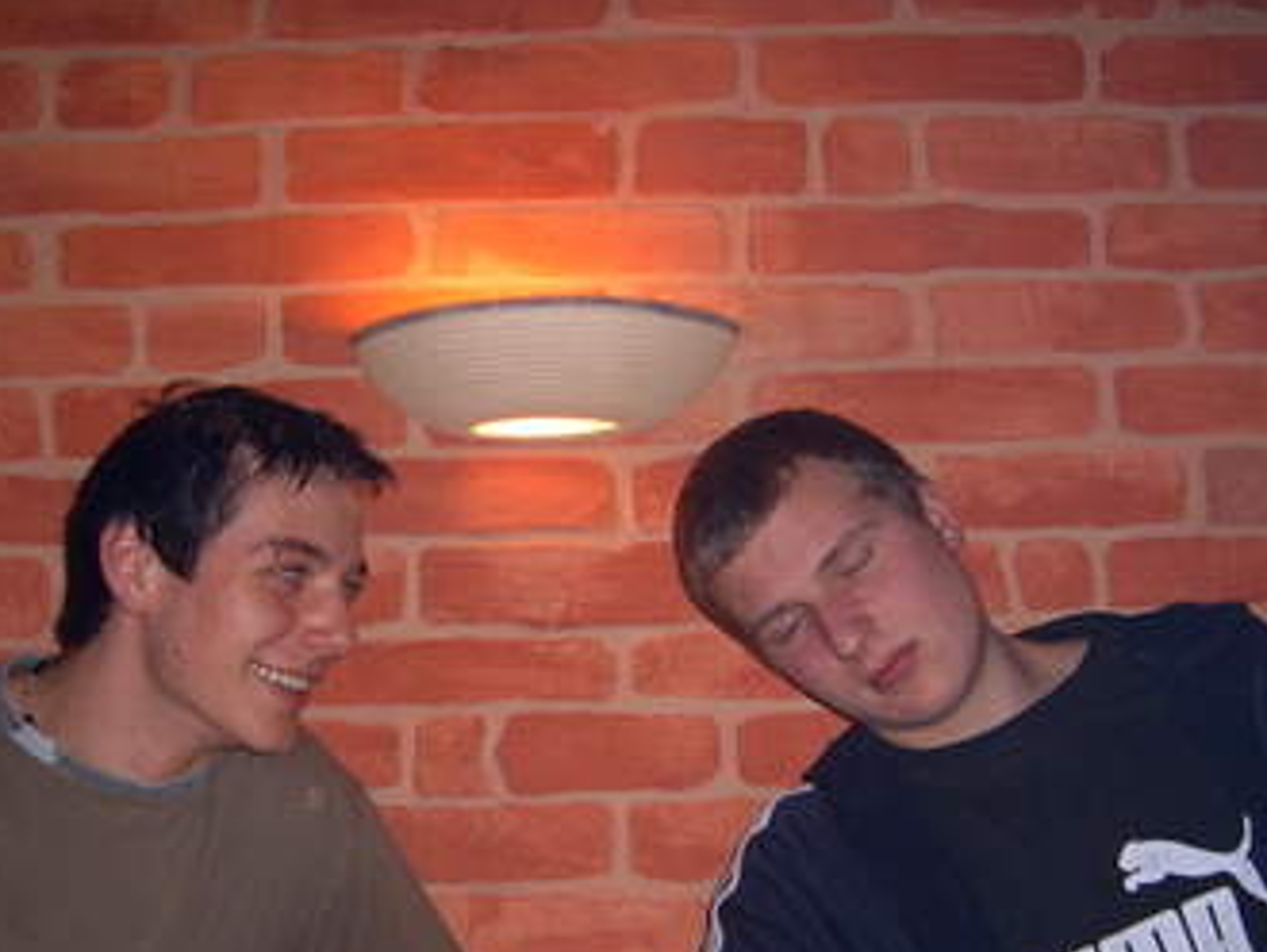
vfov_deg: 29.0
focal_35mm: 50
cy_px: 607
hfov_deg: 38.0
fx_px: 1831
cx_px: 514
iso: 100
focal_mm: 5.8
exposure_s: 1/30
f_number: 2.8
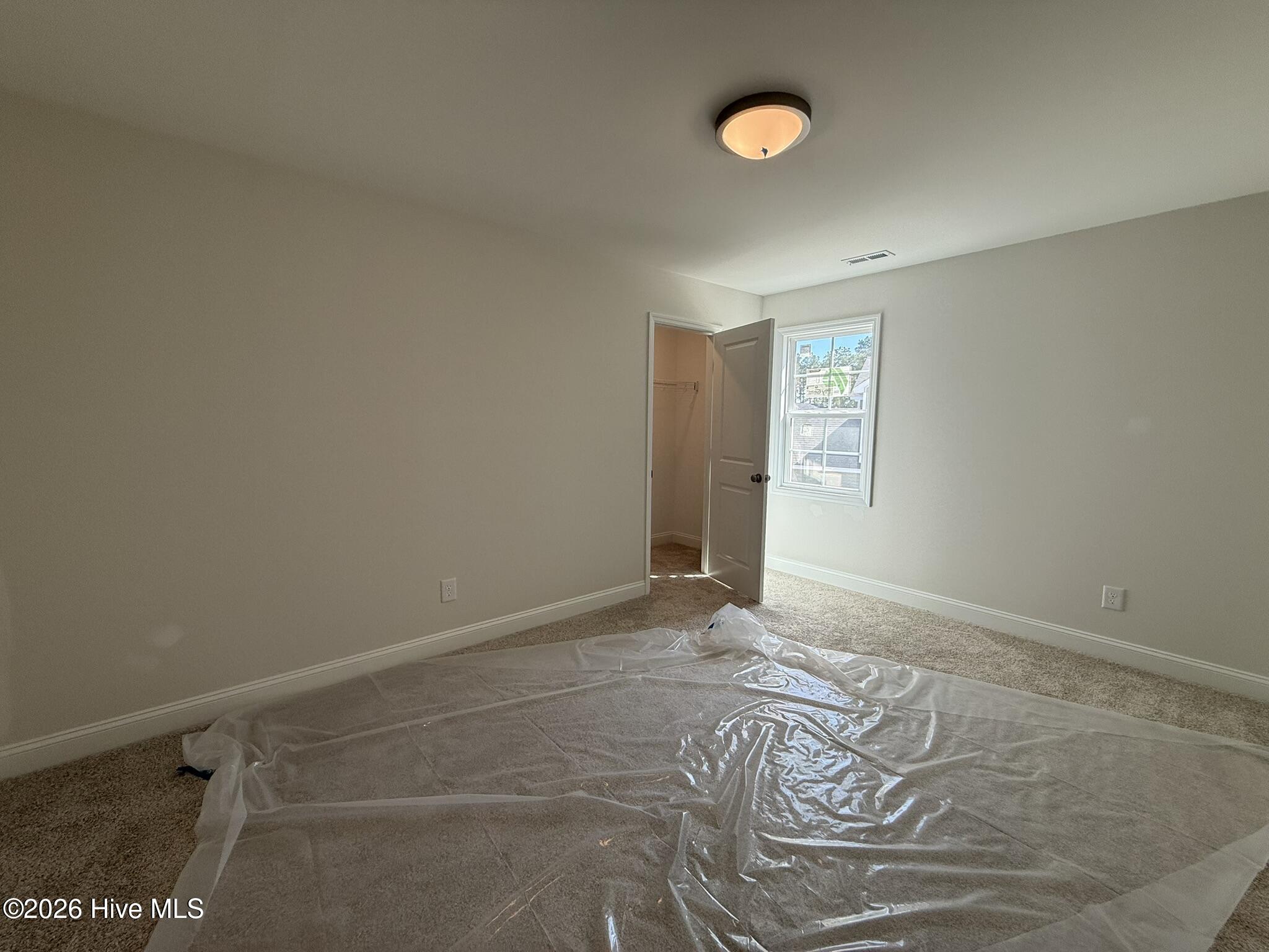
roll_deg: -1.4
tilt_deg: -4.6
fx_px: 513
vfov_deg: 85.7
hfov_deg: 102.1
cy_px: 476
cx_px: 634
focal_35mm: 14
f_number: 2.2
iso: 64
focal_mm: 2.22
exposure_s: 1/207
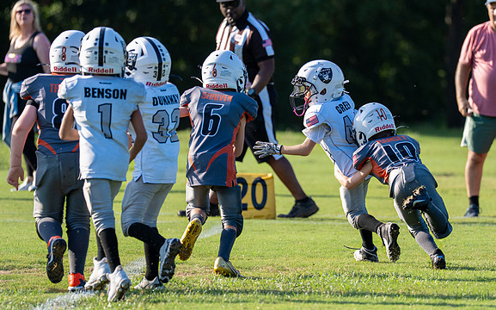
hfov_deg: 5.9
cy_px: 155
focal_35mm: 358
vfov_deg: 3.7
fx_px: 4837
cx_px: 338
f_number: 2.8
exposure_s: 1/3200
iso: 250
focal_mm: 200
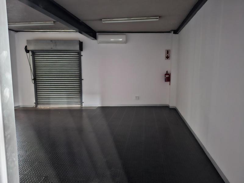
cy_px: 92
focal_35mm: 23
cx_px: 122
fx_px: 162
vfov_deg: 58.9
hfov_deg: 73.9
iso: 1250
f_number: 1.8
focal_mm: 5.54
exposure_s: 1/17
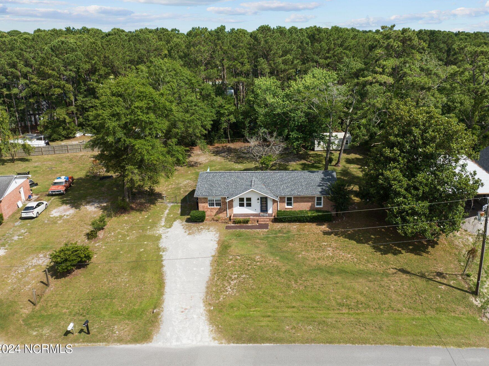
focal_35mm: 28
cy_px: 154
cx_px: 270
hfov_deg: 63.3
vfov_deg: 49.5
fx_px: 395
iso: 100
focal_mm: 12.29
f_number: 2.8
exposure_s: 1/400
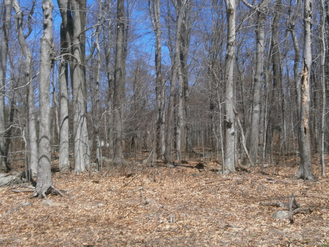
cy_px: 124
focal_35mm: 46
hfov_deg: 41.2
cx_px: 164
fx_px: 437
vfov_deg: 31.5
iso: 100
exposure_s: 1/80
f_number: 13
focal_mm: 8.1
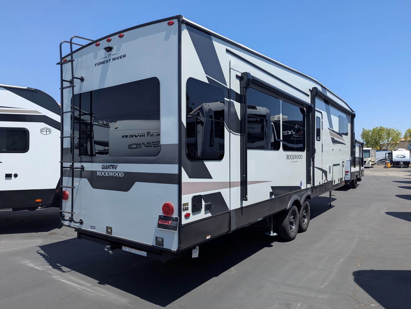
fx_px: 285
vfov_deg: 56.9
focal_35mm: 24
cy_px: 154
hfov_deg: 71.5
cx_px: 206
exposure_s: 1/1919
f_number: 1.85
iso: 48
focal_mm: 6.81
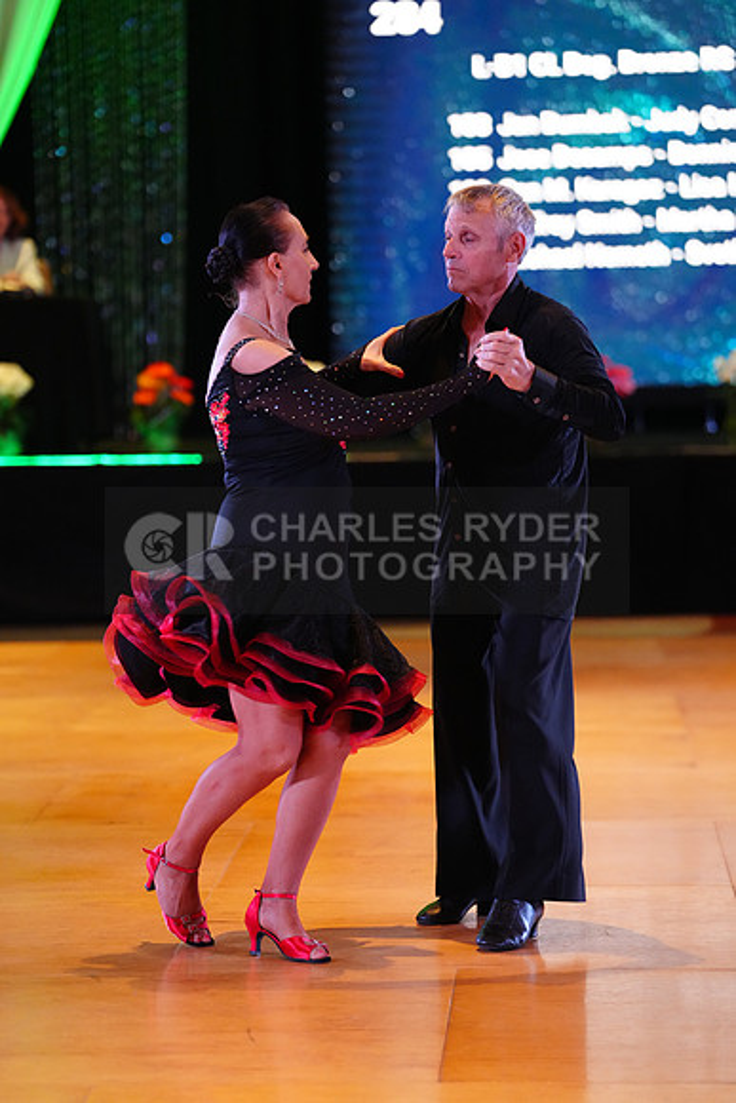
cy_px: 552
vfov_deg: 15.5
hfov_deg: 10.4
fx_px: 4045
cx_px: 368
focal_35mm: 132
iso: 5000
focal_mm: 132
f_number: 2.8
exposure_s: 1/400
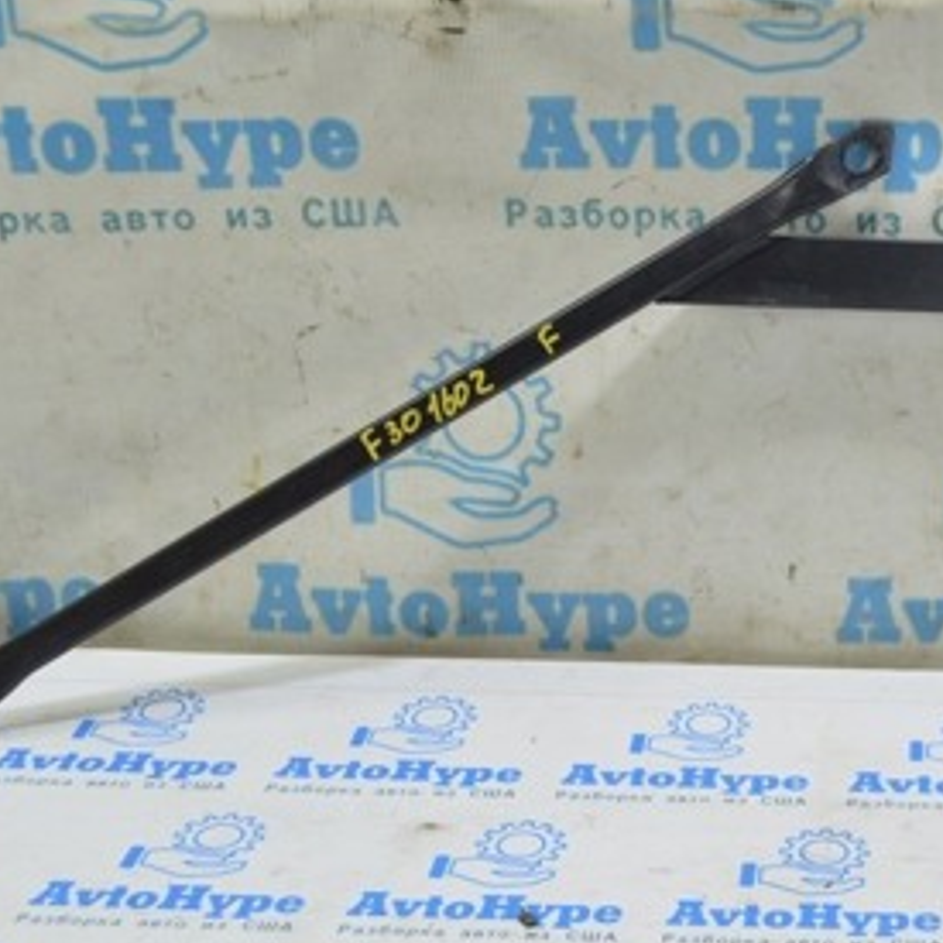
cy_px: 393
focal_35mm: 71
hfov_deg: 23.6
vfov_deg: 24.3
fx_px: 2188
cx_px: 868
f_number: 5.6
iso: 400
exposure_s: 1/20
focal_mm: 24
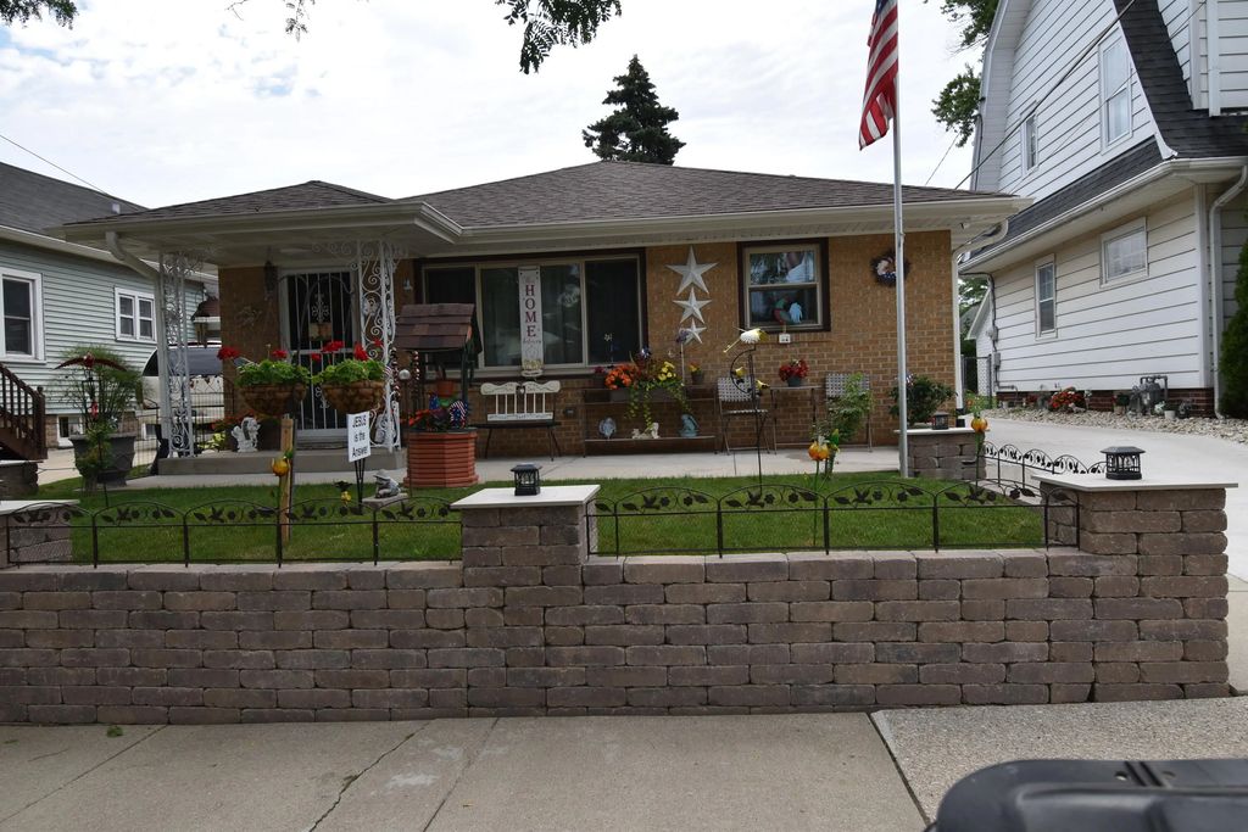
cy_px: 416
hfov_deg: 77.3
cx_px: 624
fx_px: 780
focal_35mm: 22
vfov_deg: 56.2
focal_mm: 15
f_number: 8
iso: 160
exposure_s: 1/250
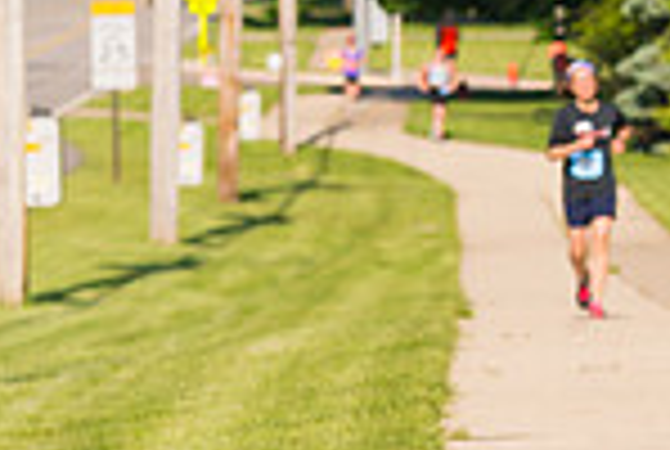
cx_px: 1007
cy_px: 101
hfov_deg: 4.7
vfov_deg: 3.2
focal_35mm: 435
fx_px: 8112
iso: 400
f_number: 5.6
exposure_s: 1/2000
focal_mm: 112
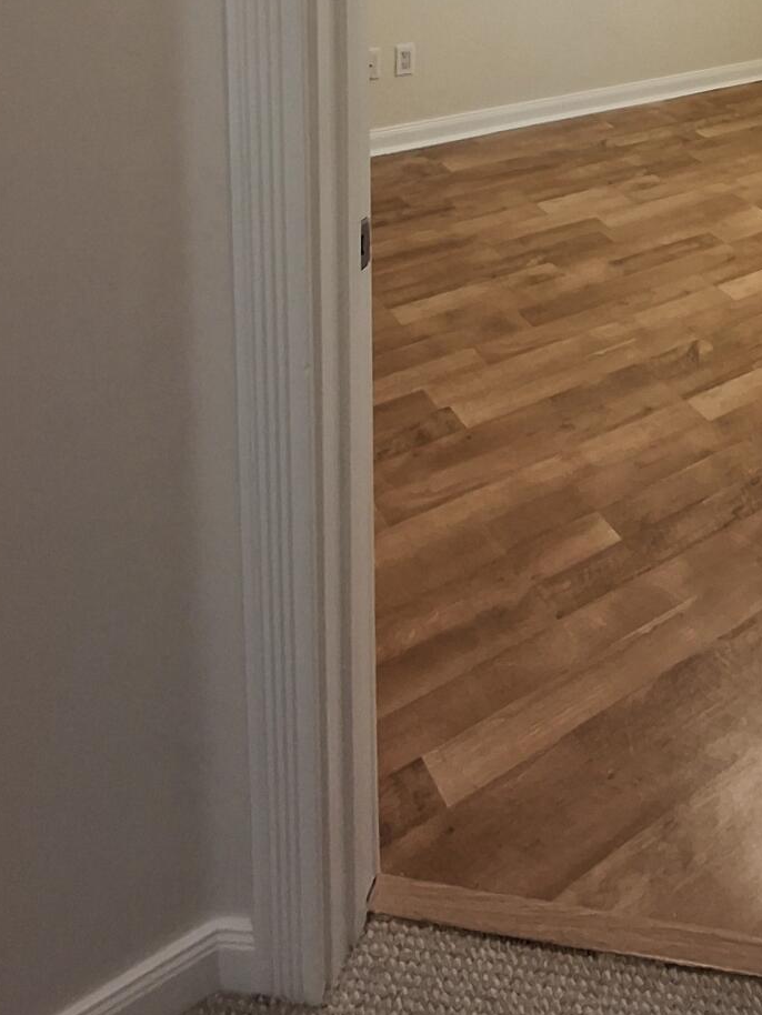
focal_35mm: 35
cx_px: 711
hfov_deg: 37.5
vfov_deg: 44.1
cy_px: -20
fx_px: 1027
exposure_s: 1/40
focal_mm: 1.64
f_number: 2.2
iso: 80
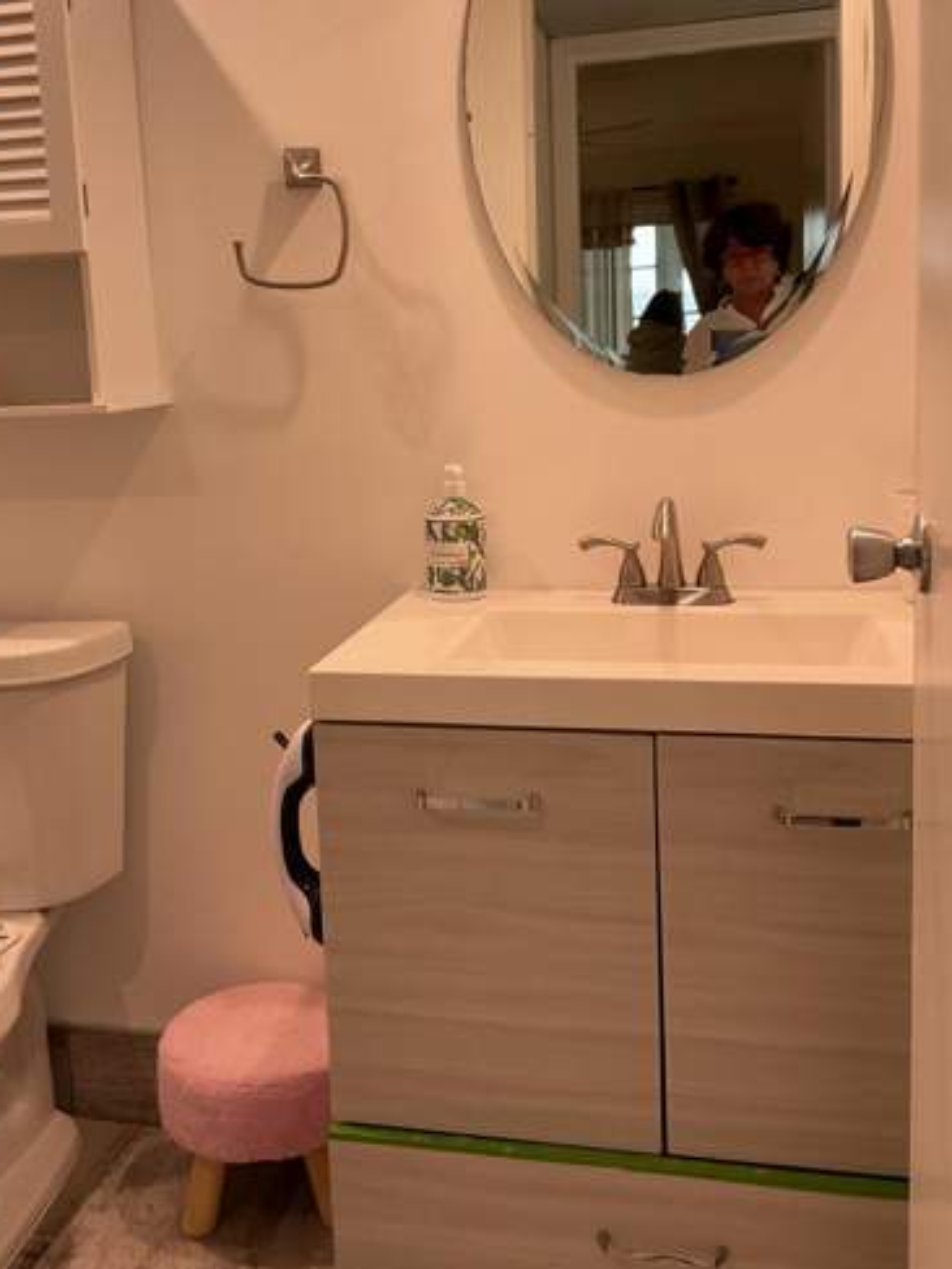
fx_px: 1393
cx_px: 382
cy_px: 538
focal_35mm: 38
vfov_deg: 48.8
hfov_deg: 37.6
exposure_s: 1/60
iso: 40
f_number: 1.8
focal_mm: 3
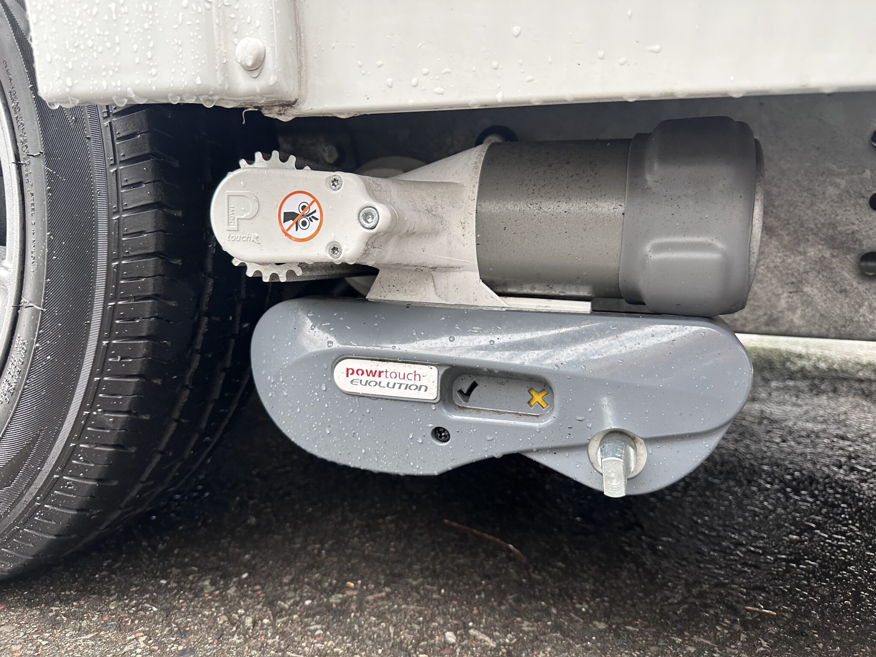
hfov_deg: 71.6
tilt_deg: -7.3
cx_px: 438
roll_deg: -1.5
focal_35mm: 24
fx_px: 607
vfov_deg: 56.8
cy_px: 328
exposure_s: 1/101
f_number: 1.78
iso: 250
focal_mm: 6.86
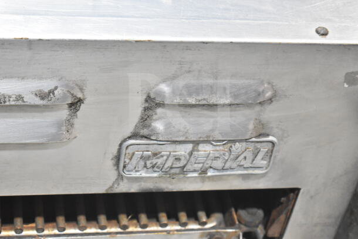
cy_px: 120
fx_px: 821
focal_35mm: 82
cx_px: 179
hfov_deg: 24.6
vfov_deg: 16.6
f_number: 5.6
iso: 4500
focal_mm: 55
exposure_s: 1/100
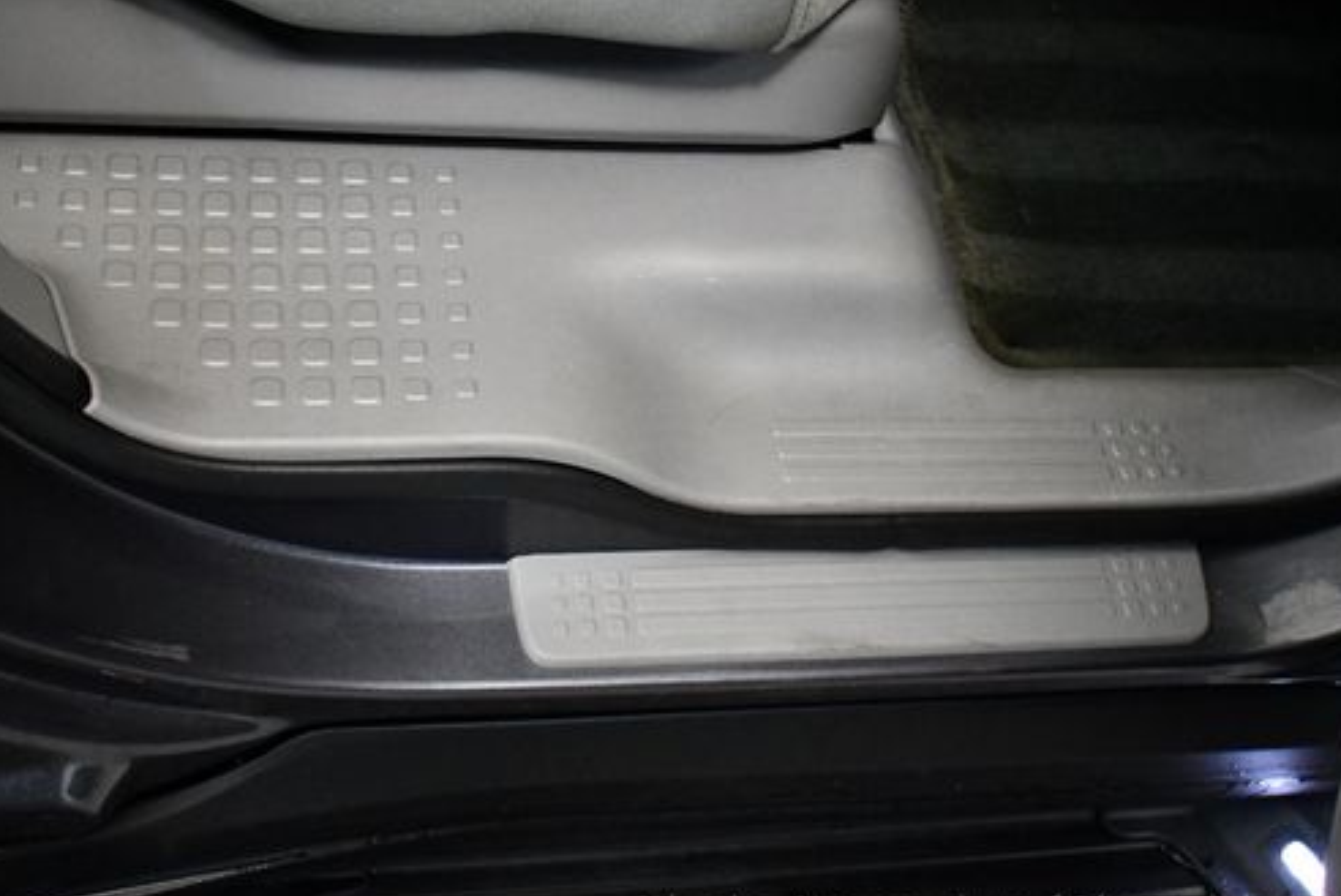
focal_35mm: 52
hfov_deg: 38.1
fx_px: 1939
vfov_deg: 26.0
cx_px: 594
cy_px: 381
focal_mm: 20
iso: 3200
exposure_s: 1/125
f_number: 3.5
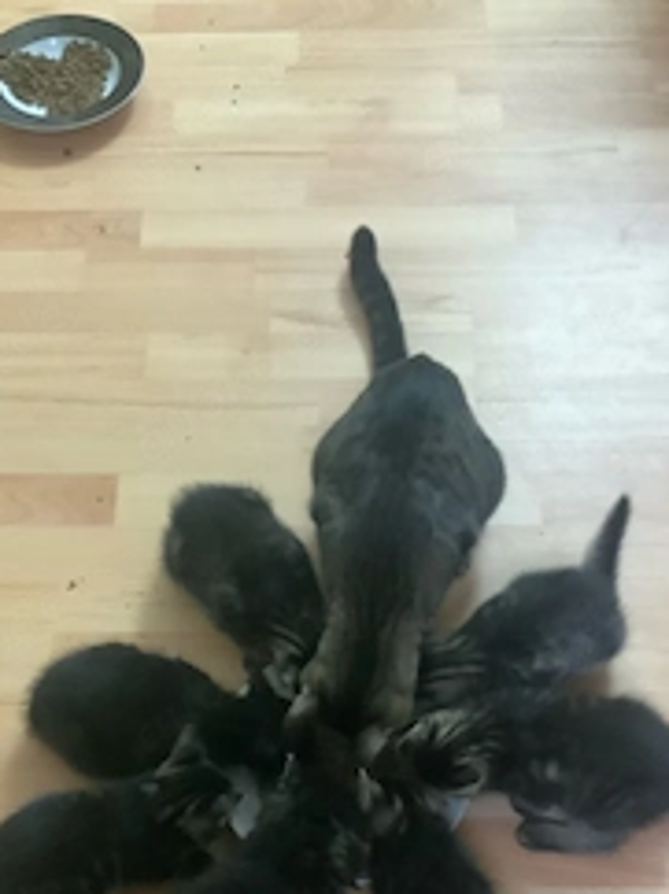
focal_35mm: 48
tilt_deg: -63.9
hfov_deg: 30.2
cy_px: 709
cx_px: 322
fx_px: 1239
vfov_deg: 38.3
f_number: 1.8
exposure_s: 1/25
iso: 640
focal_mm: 3
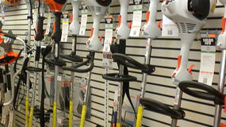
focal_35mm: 66
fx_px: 395
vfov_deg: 18.2
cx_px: 90
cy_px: 56
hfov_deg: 31.8
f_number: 3.5
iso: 146
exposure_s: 1/57.7
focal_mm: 6.6
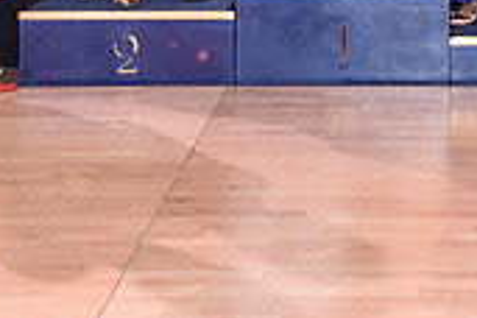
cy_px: -216
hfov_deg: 16.9
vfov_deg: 10.9
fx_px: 1577
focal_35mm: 119
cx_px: 469
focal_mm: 35
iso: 2000
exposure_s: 1/250
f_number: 4.5
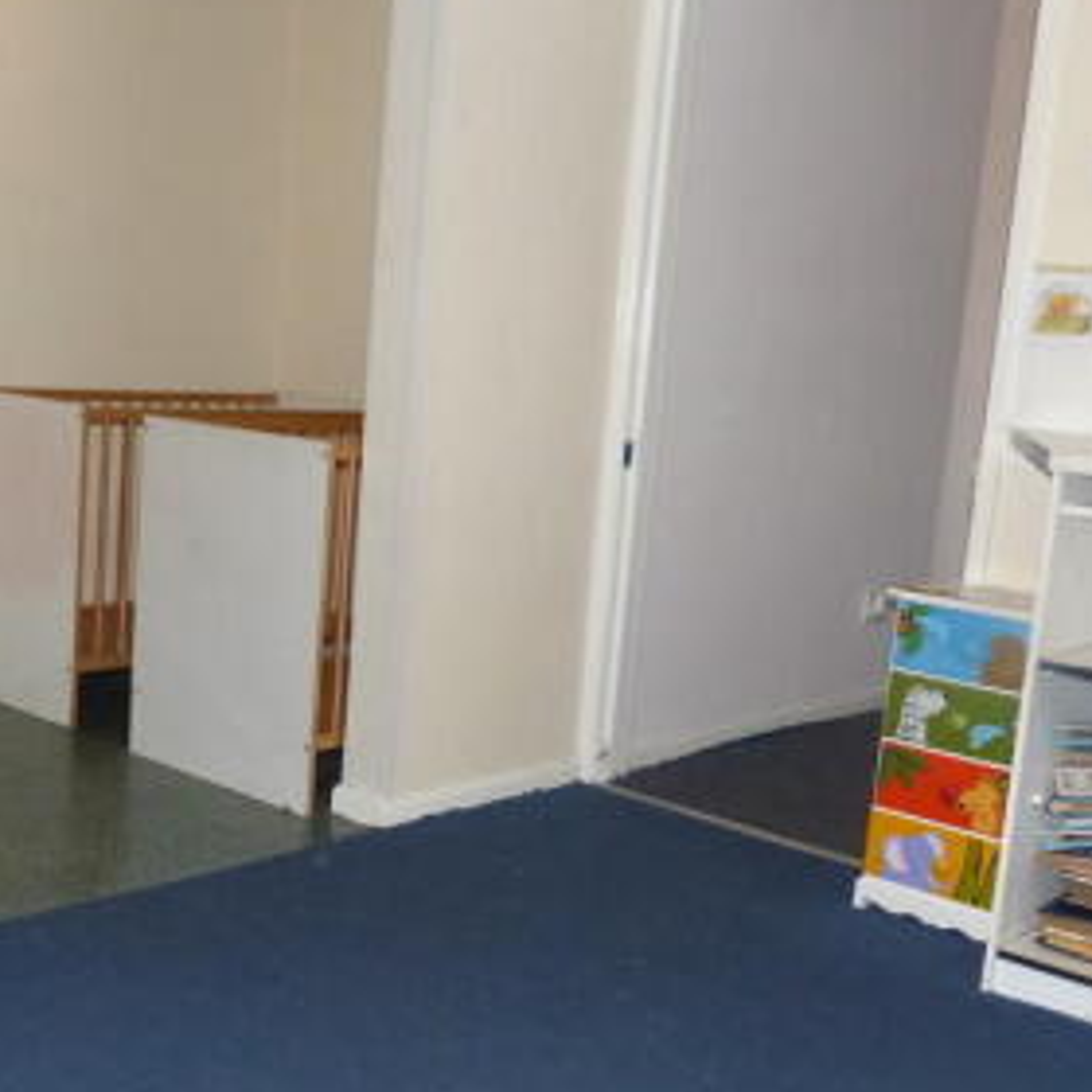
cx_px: 380
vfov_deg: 36.6
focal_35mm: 46
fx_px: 1642
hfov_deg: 36.5
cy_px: 673
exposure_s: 1/50
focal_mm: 4.5
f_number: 2.8
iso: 400
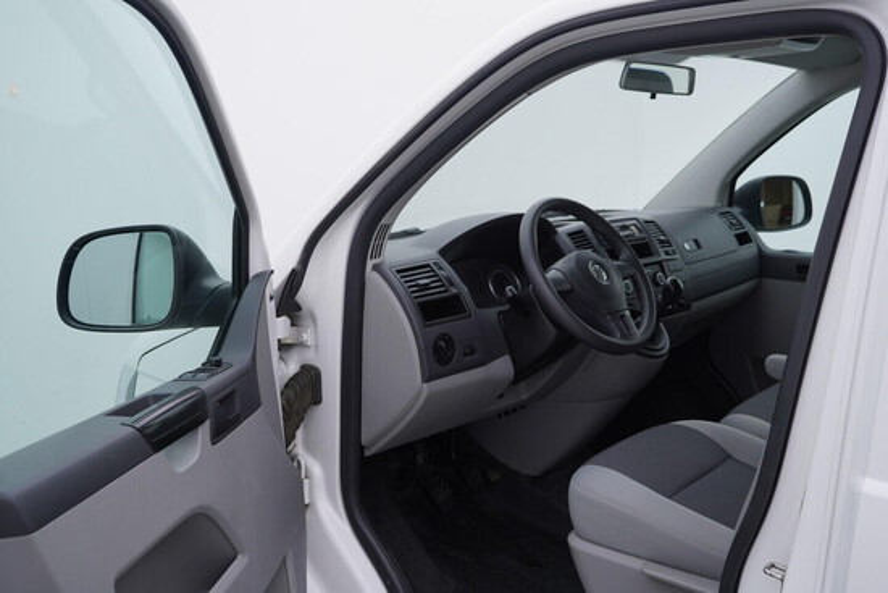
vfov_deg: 36.9
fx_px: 888
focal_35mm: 36
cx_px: 444
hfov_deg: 53.1
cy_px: 296
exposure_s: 1/80
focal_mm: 24
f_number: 4
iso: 125
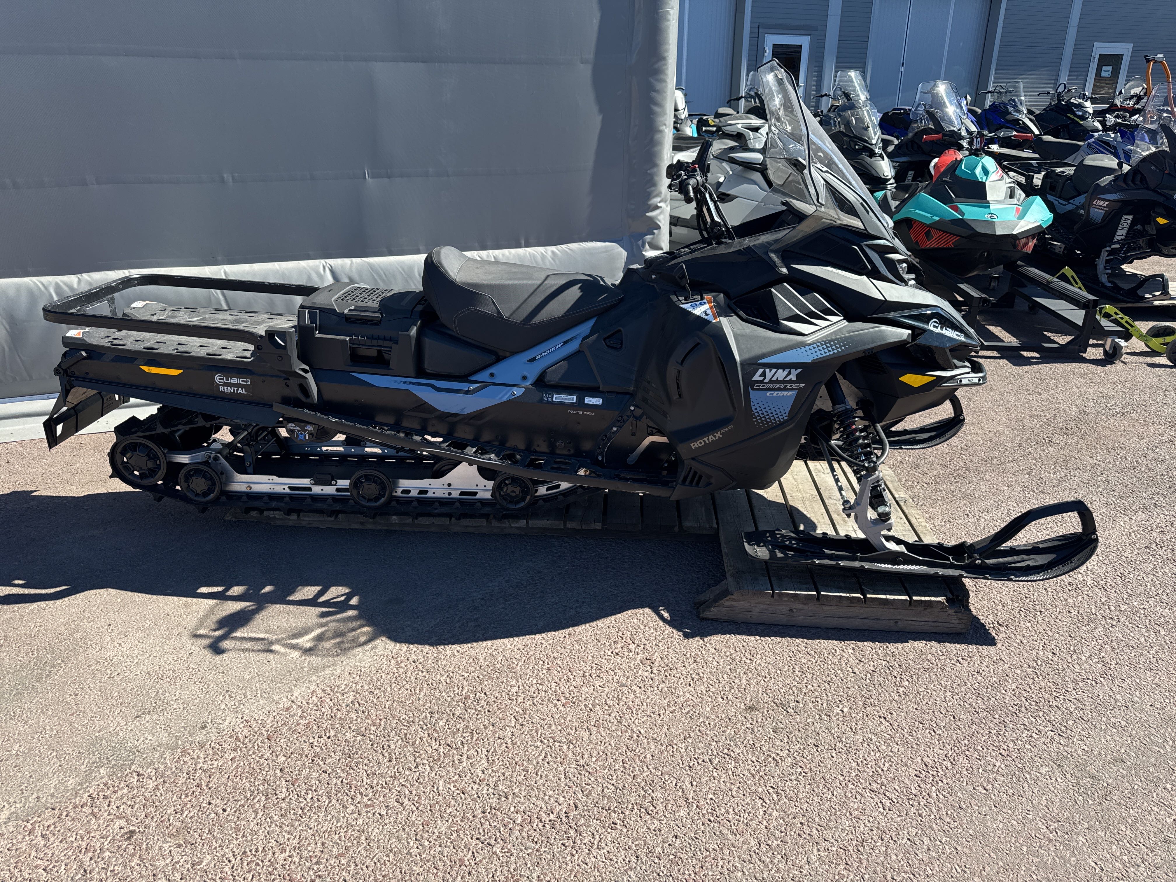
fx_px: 815
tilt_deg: -23.2
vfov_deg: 56.8
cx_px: 588
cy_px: 441
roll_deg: +2.0
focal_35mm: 24
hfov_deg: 71.6
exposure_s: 1/2252
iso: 80
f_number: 1.78
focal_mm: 6.76
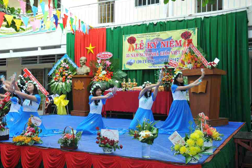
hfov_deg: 48.5
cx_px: 127
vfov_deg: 33.4
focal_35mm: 40
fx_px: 280
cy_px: 84
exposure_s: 1/30
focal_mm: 26
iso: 200
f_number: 9
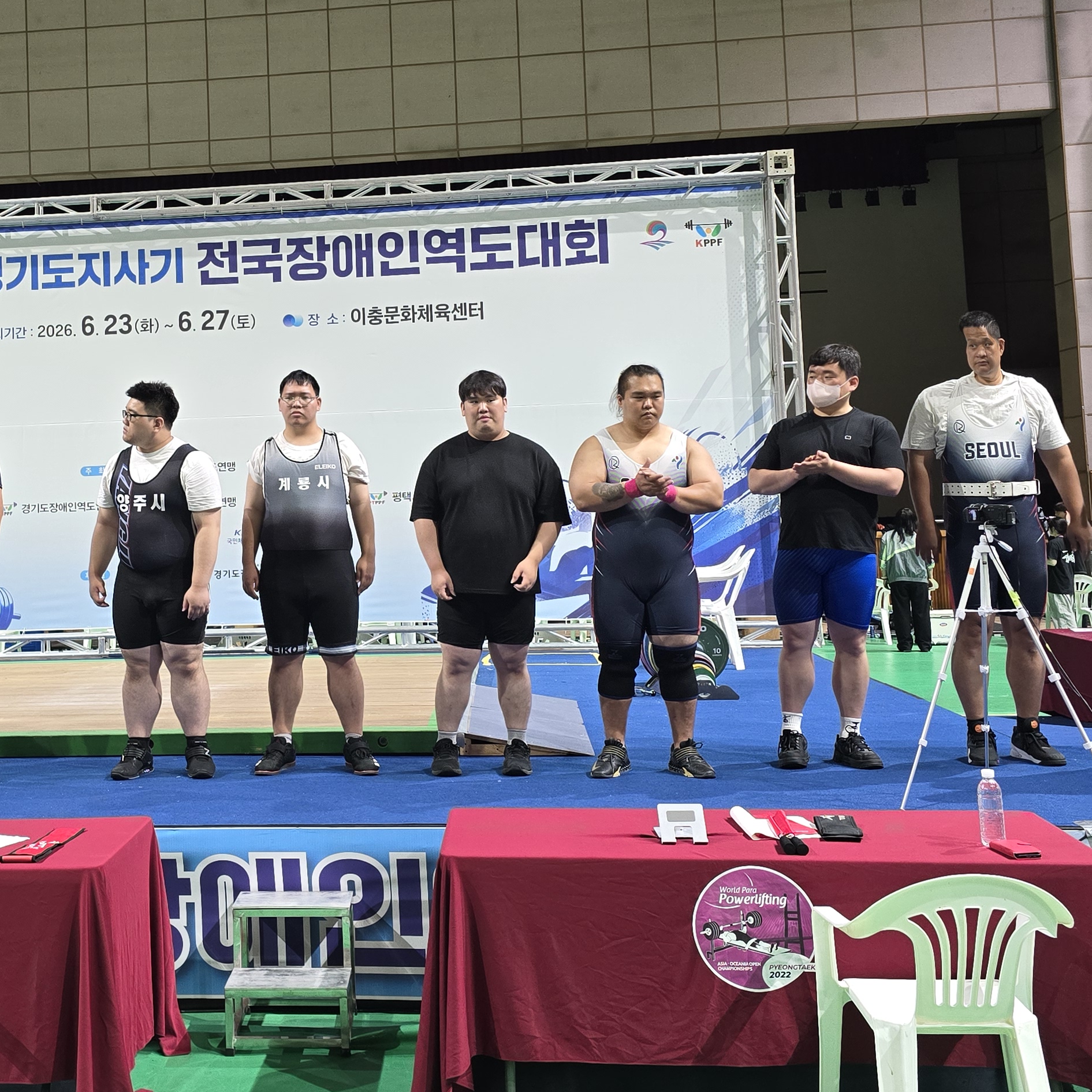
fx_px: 1535
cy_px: 409
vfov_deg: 38.9
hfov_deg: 38.2
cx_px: 273
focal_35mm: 43
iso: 200
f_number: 1.7
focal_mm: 6.3
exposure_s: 1/120
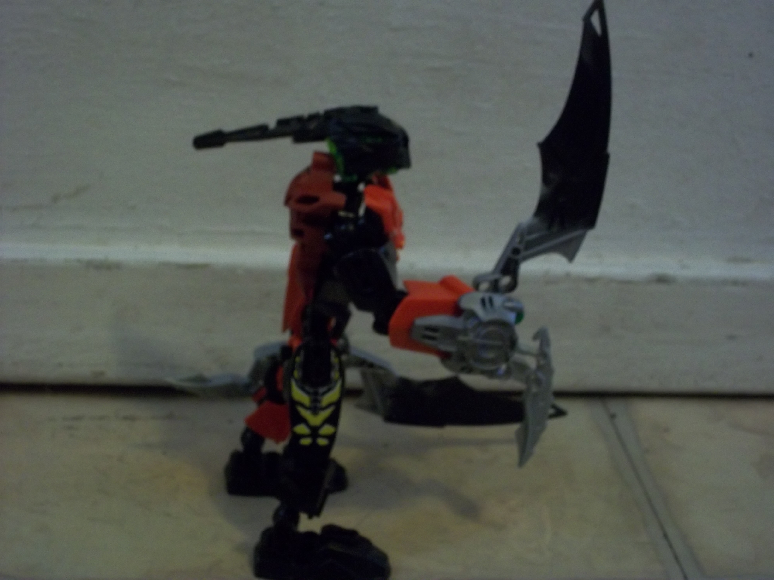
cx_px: 387
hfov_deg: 33.8
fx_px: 1274
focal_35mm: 57
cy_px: 290
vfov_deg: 25.7
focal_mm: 10.1
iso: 320
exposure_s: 1/8
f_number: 3.9
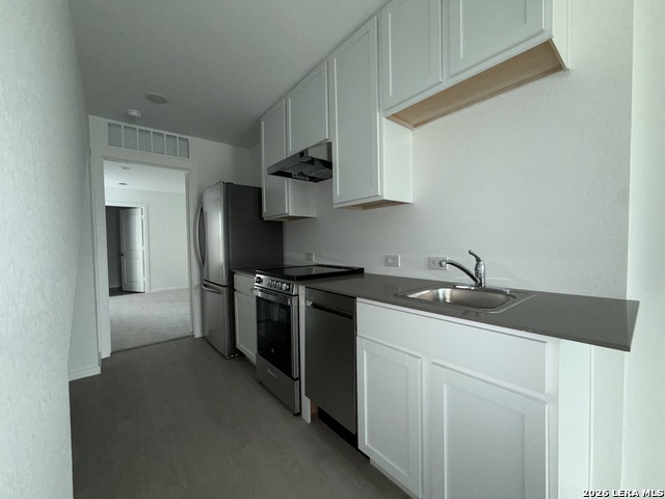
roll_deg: +0.9
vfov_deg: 85.7
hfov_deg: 102.1
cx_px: 332
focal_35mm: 14
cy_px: 250
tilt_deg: -0.8
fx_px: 269
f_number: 2.2
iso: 125
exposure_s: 1/66
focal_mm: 2.22
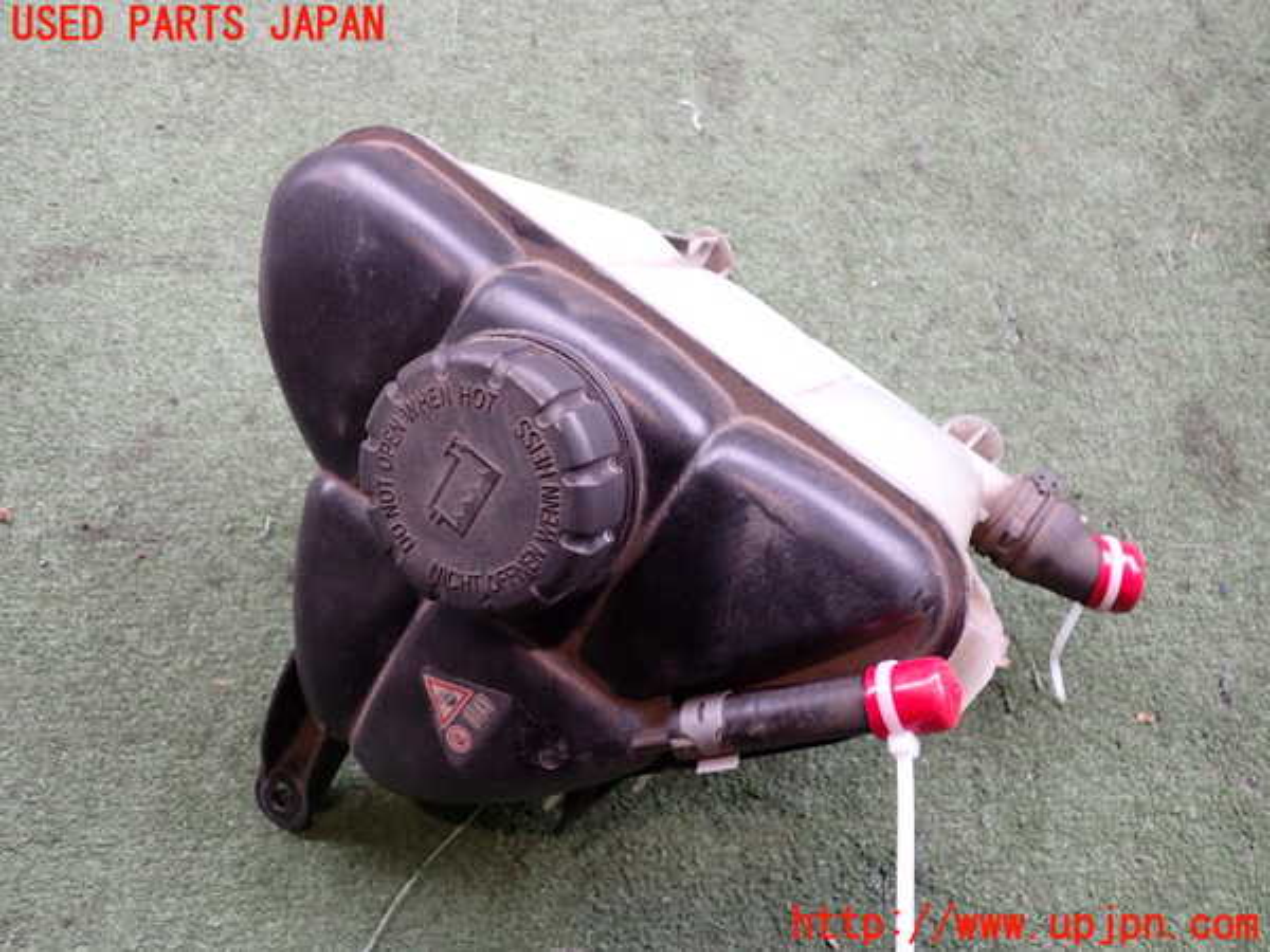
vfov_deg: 46.8
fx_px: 1101
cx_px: 635
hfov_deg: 60.0
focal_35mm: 30
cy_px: 476
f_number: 2.3
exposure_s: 1/80
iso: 200
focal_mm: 5.4
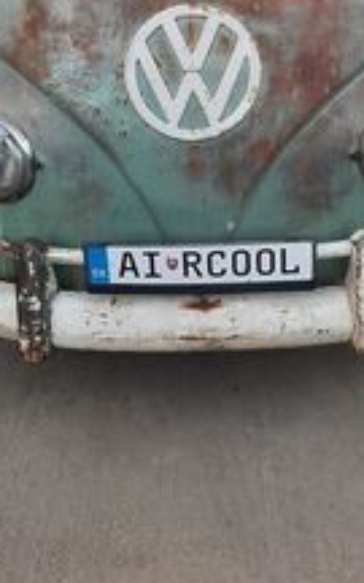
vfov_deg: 38.4
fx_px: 778
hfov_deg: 26.3
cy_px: 66
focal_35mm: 49
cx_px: 194
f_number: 2
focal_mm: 4.6
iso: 40
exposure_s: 1/100
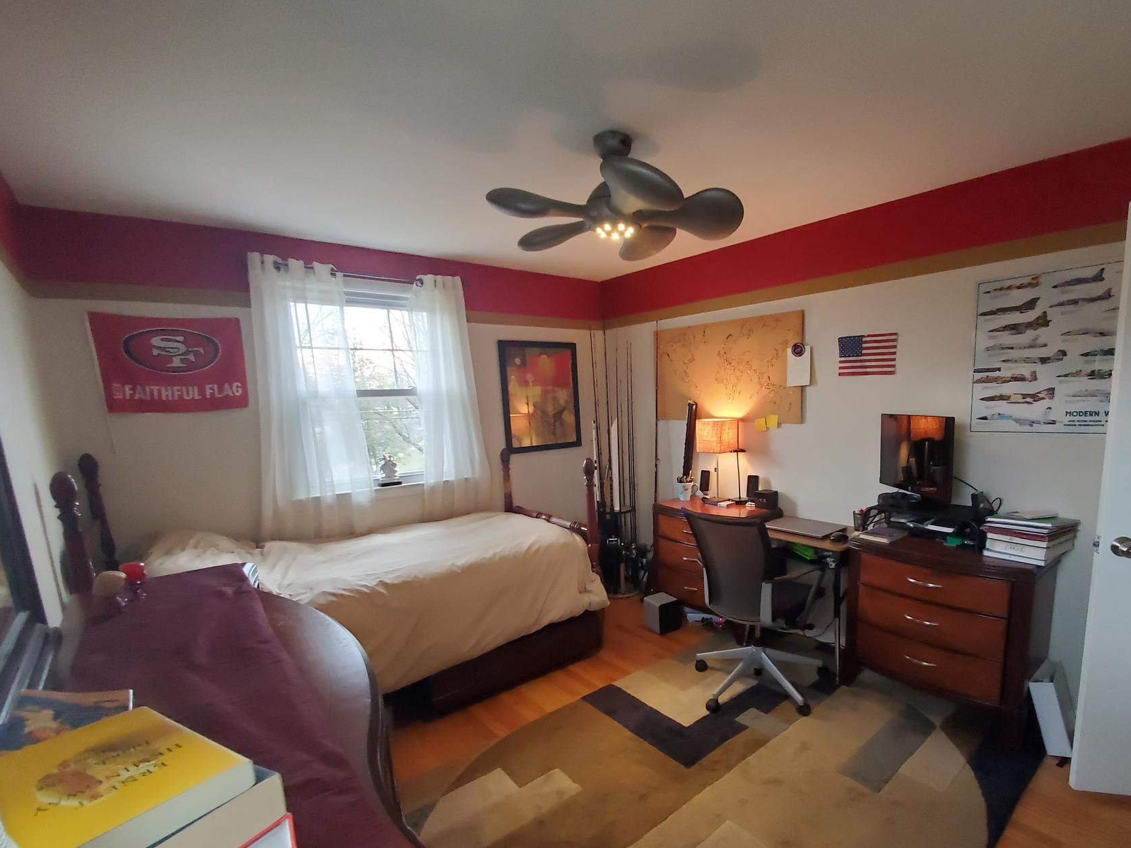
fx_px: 523
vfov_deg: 77.4
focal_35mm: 16
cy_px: 498
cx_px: 645
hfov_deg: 93.9
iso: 500
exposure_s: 1/29
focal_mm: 1.8
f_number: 2.2
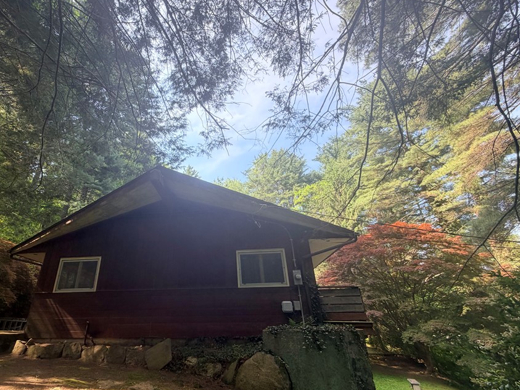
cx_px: 207
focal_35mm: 17
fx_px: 255
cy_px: 210
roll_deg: -0.7
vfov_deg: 74.6
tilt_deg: +26.8
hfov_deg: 89.8
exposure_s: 1/195
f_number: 2.2
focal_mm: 2.22
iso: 40
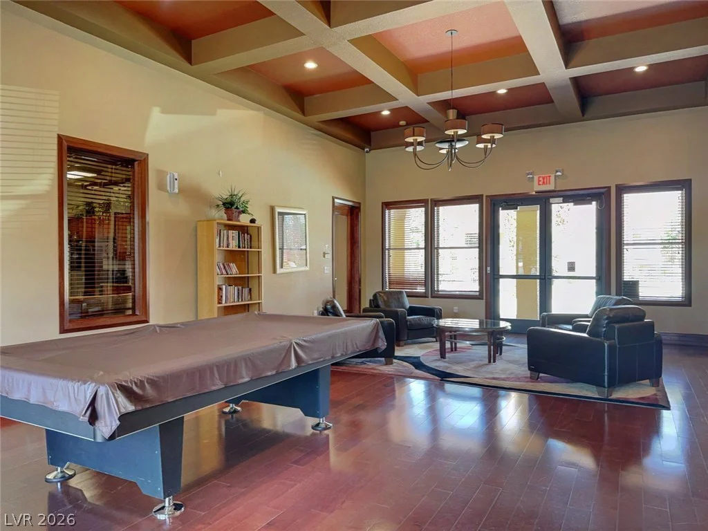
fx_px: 491
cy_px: 266
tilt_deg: -0.8
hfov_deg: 71.6
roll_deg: +0.3
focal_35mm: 24
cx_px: 354
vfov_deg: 56.8
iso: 200
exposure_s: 1/120
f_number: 1.78
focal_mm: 6.76
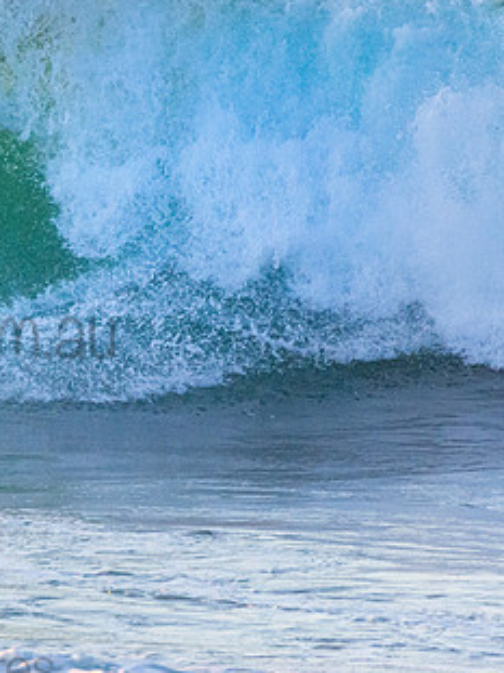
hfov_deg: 1.1
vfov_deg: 1.5
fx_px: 26128
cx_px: -112
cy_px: 308
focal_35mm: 1345
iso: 2000
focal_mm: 500
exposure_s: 1/1600
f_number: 5.6
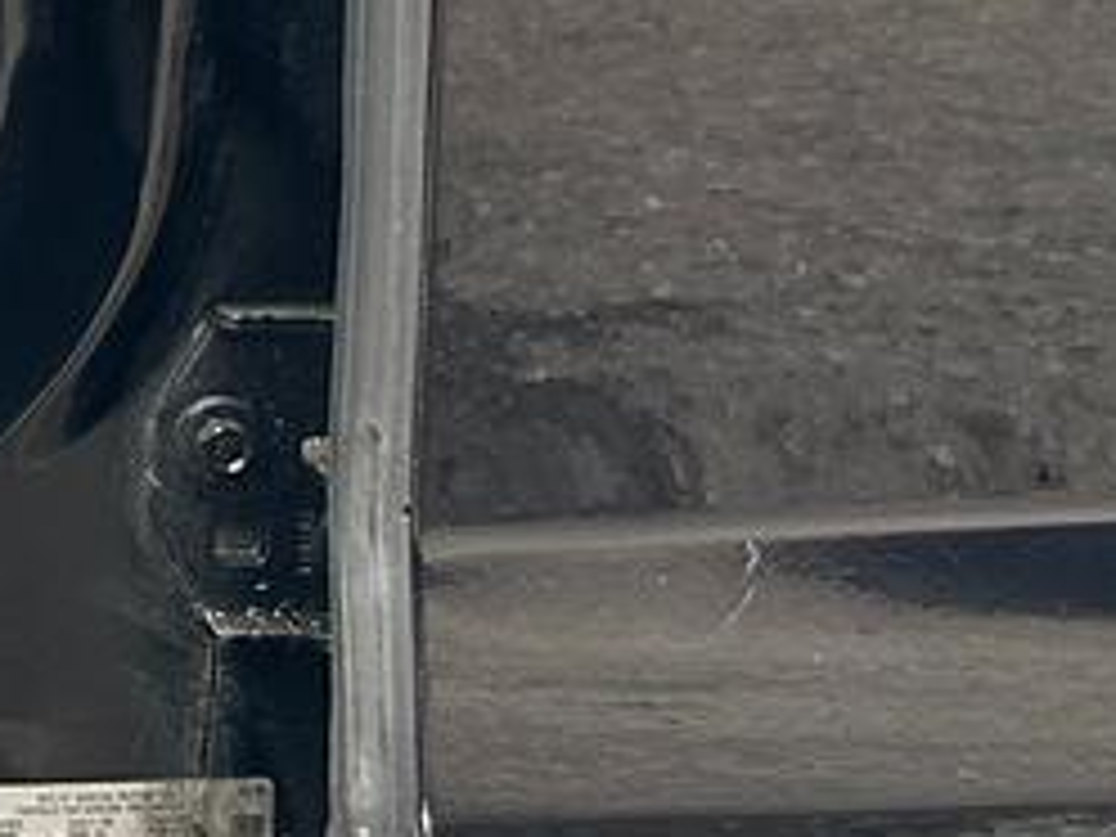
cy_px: -950
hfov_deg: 13.0
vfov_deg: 10.7
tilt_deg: -6.6
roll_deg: +2.6
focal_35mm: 124
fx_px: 3998
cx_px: -1346
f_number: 1.78
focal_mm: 6.86
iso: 80
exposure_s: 1/462
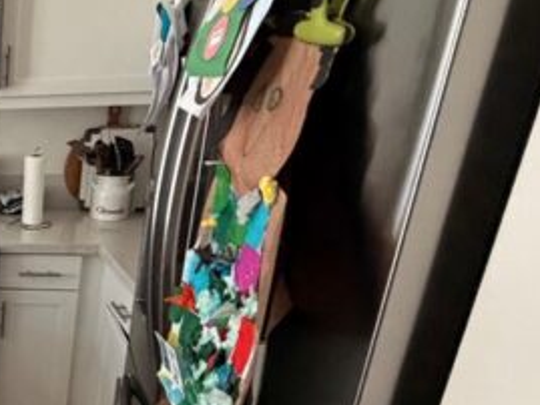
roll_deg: +3.2
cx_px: -191
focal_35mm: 40
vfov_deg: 35.5
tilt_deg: -19.7
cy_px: 283
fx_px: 624
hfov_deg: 32.5
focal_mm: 2.22
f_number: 2.2
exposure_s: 1/60
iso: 800
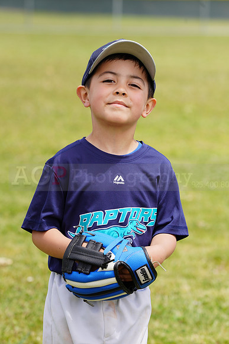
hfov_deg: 5.9
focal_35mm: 232
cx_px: 114
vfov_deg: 8.9
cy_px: 172
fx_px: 2212
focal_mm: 232
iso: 100
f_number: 9
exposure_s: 1/250
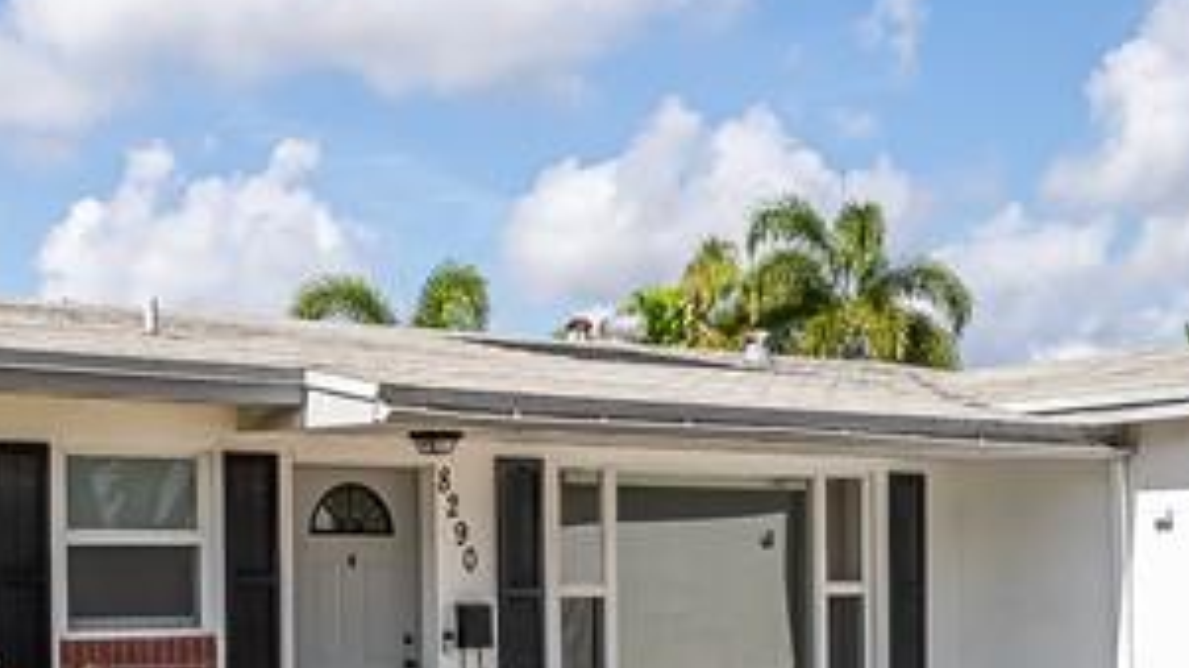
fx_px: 2143
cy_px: 621
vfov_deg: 17.4
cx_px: 168
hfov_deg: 30.0
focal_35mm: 68
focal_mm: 18
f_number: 9
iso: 200
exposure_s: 1/250
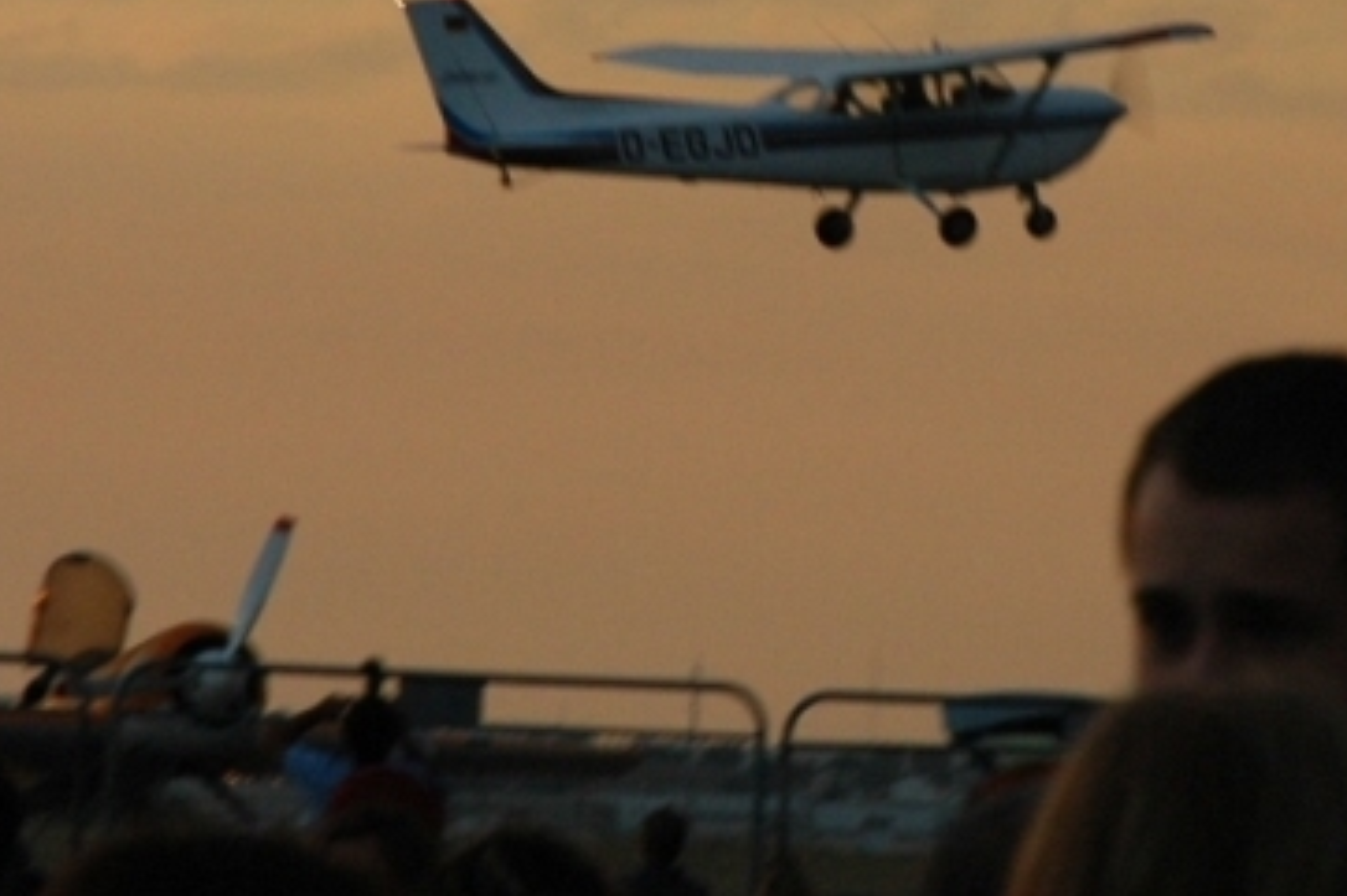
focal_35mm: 232
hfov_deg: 8.9
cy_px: 204
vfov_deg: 5.9
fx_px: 8676
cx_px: 807
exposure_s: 1/200
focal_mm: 70
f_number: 7.1
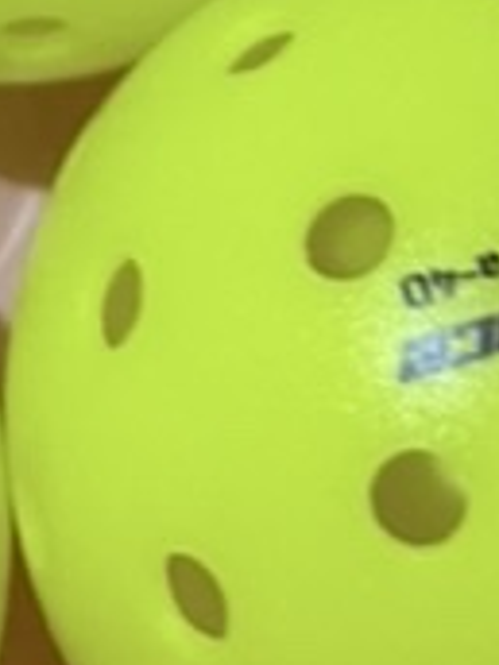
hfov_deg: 10.3
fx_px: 2749
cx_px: 101
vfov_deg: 11.6
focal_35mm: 143
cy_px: -885
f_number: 1.78
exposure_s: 1/60
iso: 320
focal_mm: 6.76
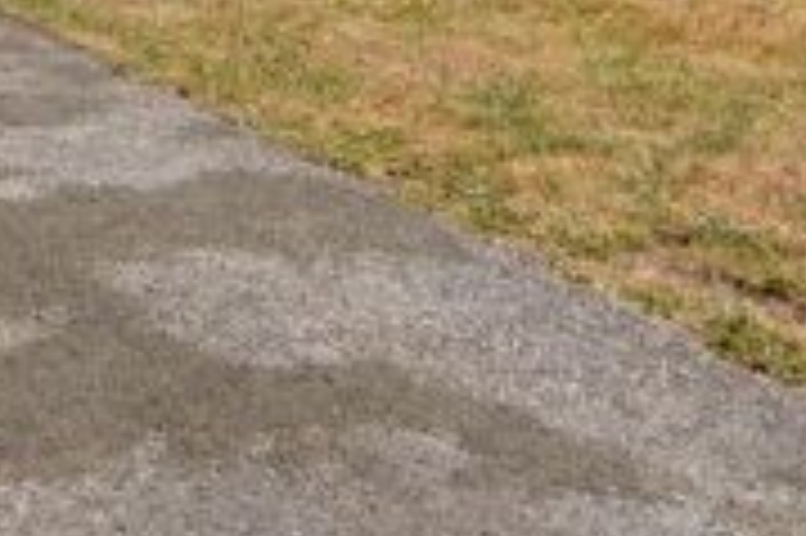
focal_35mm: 94
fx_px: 2103
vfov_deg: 13.2
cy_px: -401
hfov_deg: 21.1
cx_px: 32
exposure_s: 1/200
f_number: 9
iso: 100
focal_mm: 16
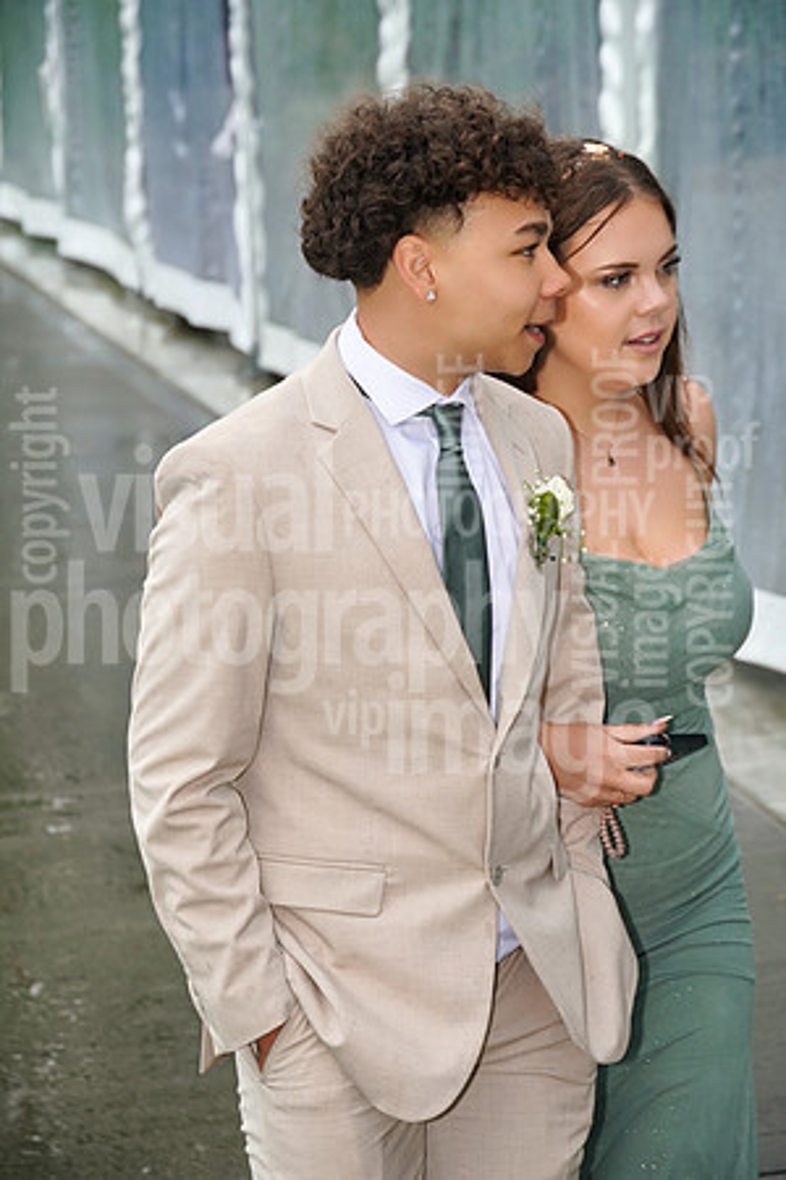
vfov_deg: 19.7
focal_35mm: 104
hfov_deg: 13.2
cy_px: 590
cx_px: 393
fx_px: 3389
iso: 500
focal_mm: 69
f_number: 5.6
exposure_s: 1/250
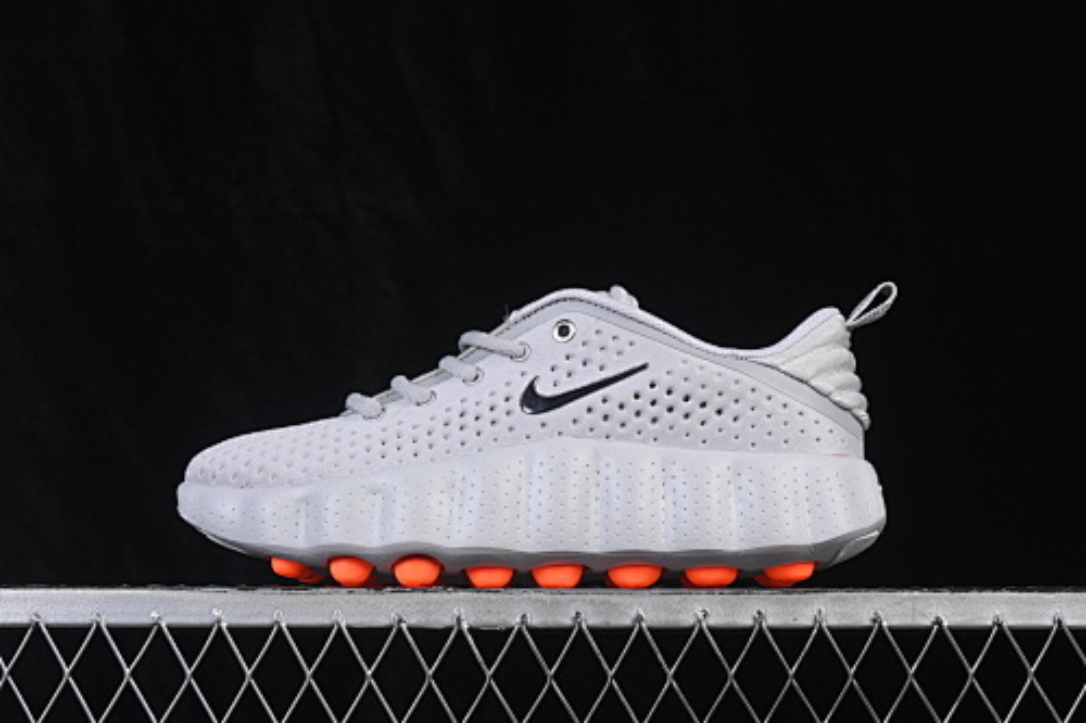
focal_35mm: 75
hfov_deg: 27.0
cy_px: 362
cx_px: 543
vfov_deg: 18.2
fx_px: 2262
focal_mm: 50
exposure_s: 1/80
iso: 160
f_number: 8
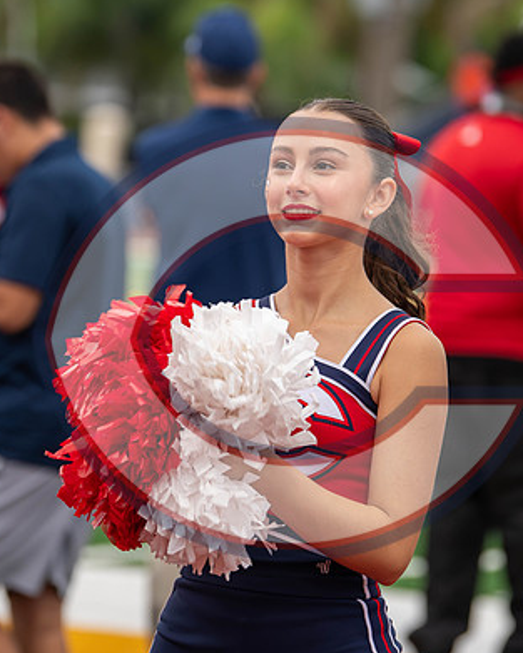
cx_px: 264
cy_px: 220
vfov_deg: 6.7
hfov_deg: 5.4
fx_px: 5590
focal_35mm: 289
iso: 800
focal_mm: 135
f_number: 2.8
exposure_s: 1/1000
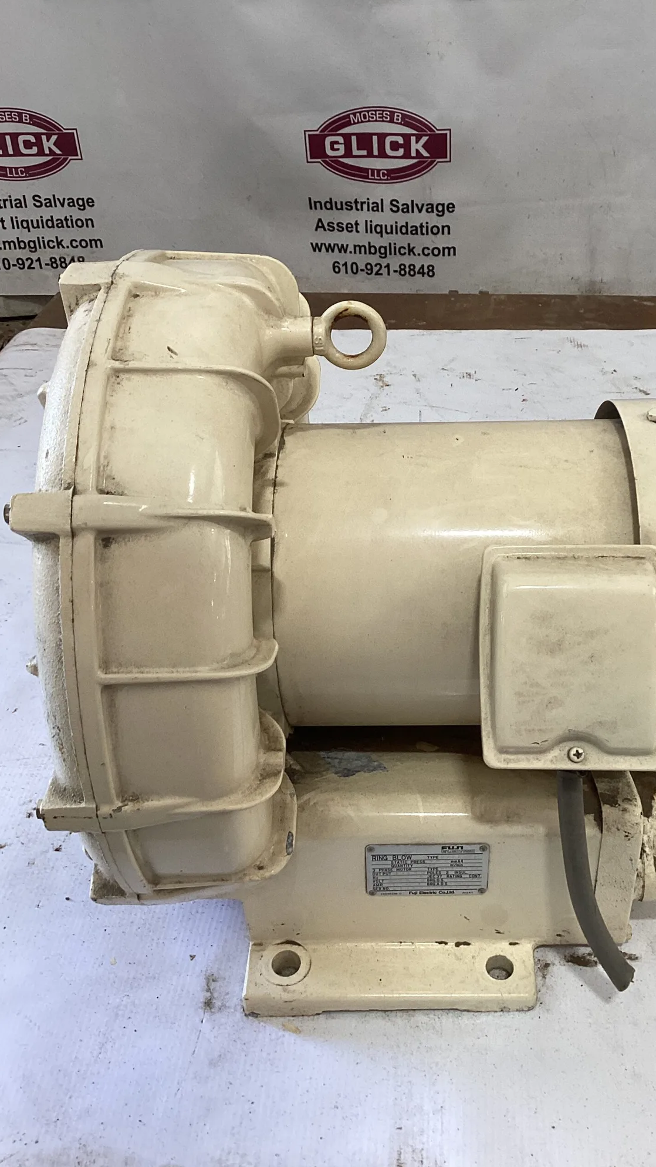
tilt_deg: -36.2
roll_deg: +3.8
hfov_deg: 34.5
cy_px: 582
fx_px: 1051
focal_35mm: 34
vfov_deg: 58.0
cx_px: 401
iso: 50
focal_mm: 3.3
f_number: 2.4
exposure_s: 1/50
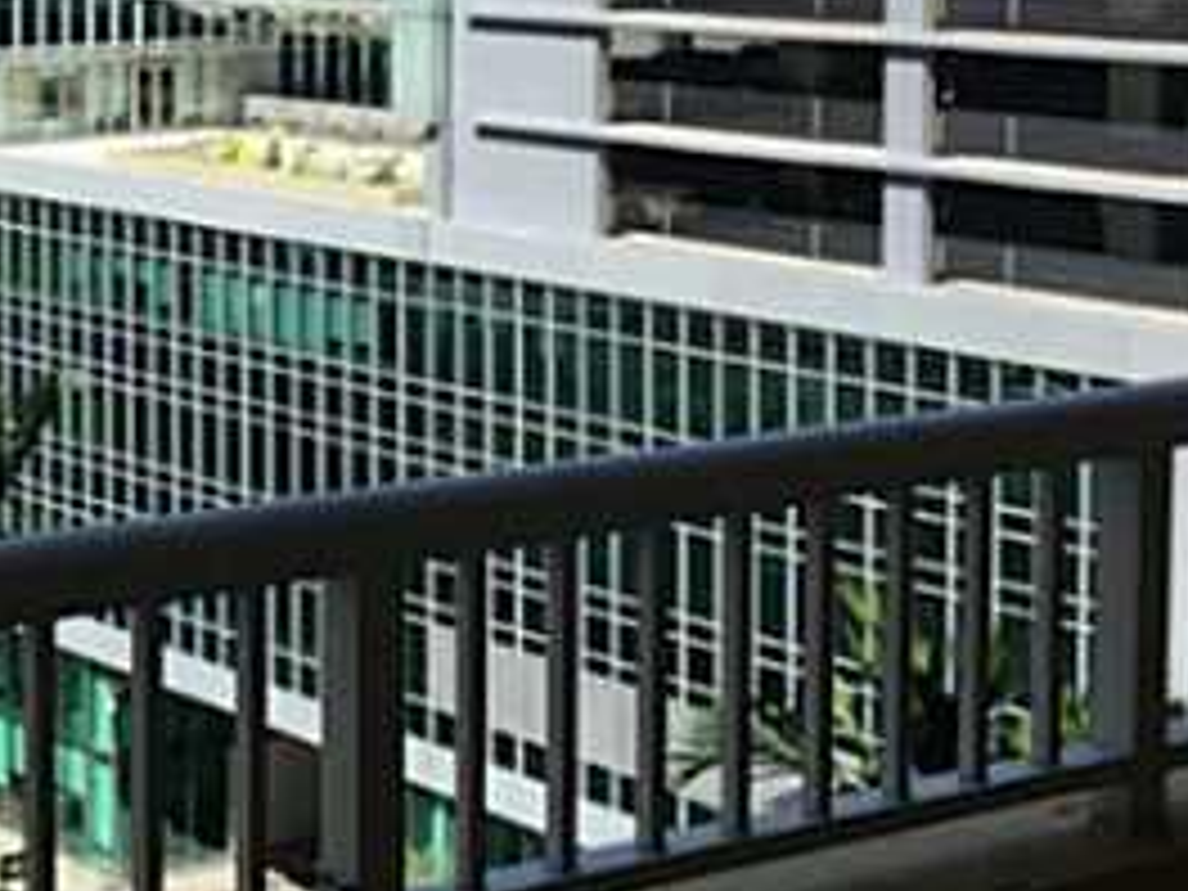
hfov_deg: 20.6
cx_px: -302
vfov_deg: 16.6
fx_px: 3020
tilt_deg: -4.0
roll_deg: +0.3
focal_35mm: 88
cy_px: 99
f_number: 2.2
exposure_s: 1/1412
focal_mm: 4.15
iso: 32
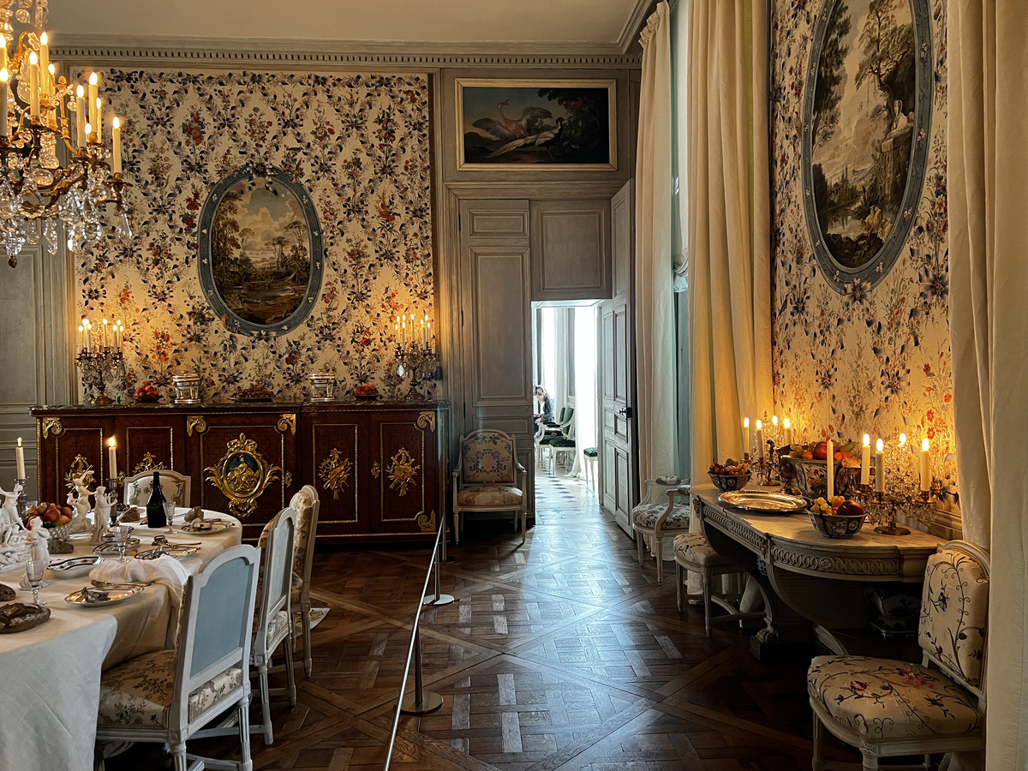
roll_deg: +1.0
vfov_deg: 53.1
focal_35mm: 26
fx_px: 772
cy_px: 386
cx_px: 514
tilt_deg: -1.2
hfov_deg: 67.3
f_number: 1.5
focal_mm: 5.7
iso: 160
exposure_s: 1/50
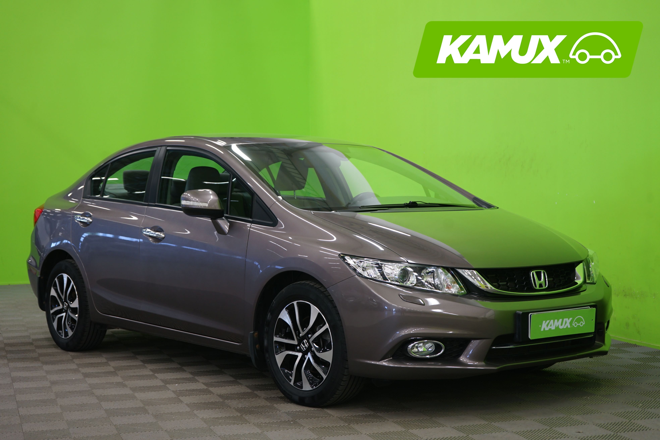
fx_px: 1063
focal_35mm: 58
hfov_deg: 34.5
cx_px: 330
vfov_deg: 23.4
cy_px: 220
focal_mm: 58
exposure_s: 1/8
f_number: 5
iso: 400
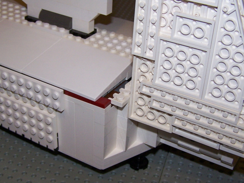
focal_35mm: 38
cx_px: 122
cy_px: 92
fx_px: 268
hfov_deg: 49.0
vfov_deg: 37.7
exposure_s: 1/60
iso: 140
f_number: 2.8
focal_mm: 6.3
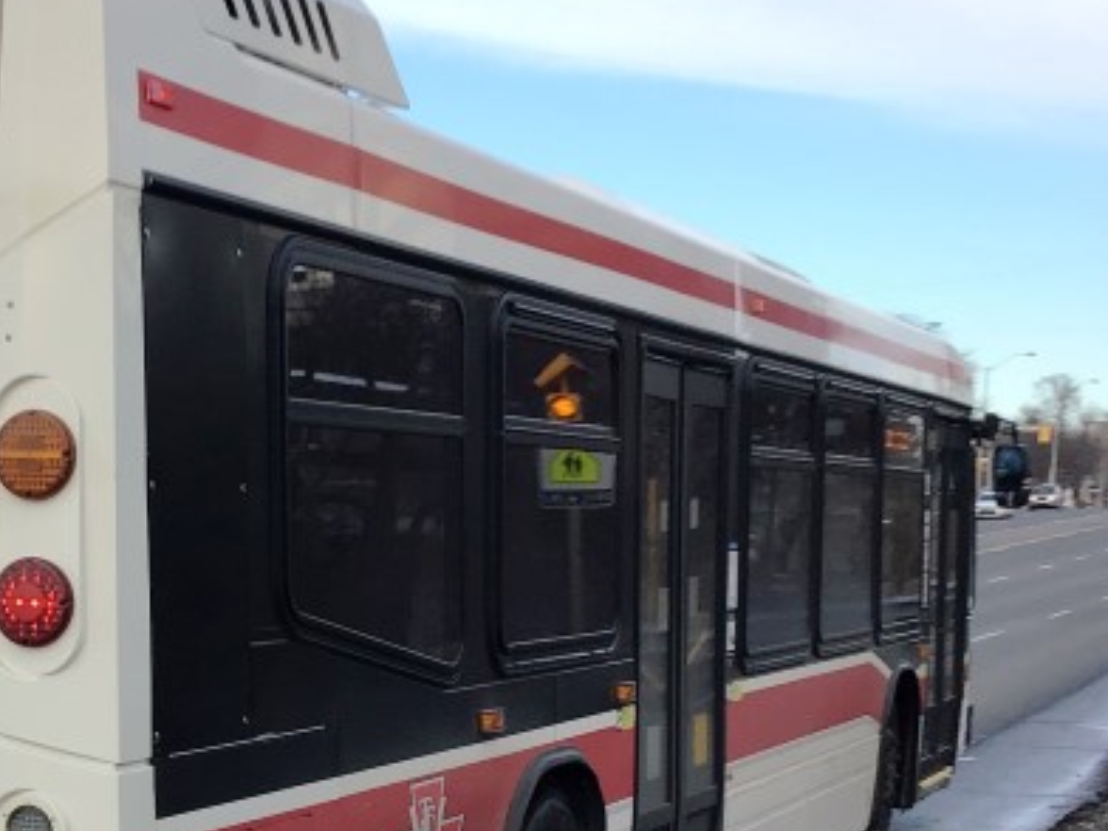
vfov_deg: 18.0
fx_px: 2593
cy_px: 687
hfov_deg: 23.3
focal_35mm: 81
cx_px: 59
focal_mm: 3.3
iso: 25
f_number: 2.4
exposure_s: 1/382
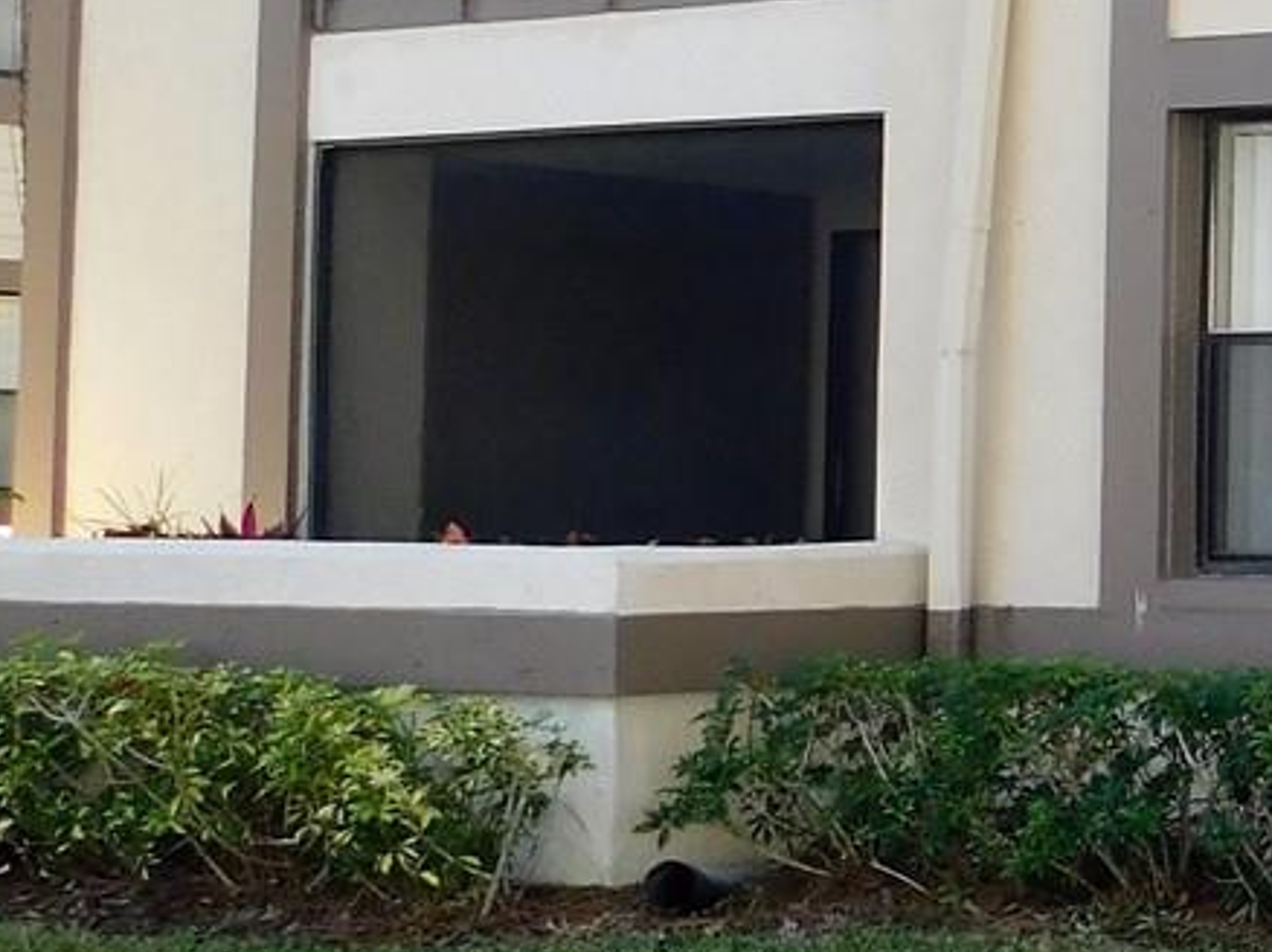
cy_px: 274
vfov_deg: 17.5
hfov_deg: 18.8
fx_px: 3085
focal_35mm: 84
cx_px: 2193
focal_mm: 4
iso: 125
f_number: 3
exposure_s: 1/200
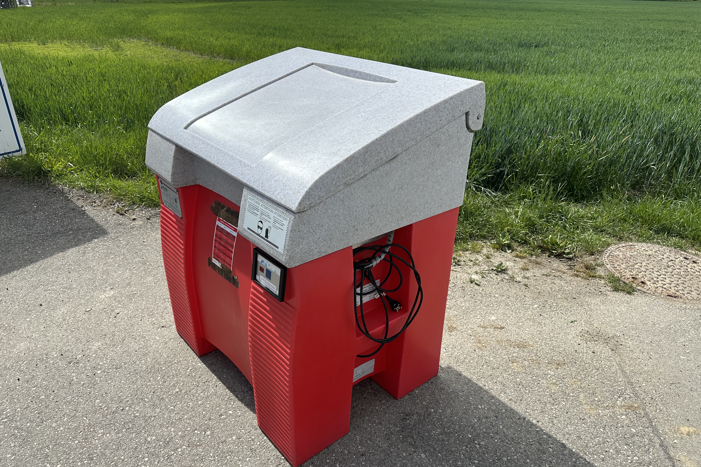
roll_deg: -0.6
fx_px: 487
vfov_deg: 51.2
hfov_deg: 71.5
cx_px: 350
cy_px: 261
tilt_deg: -28.4
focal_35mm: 25
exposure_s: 1/5525
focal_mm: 6.86
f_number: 1.78
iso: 80
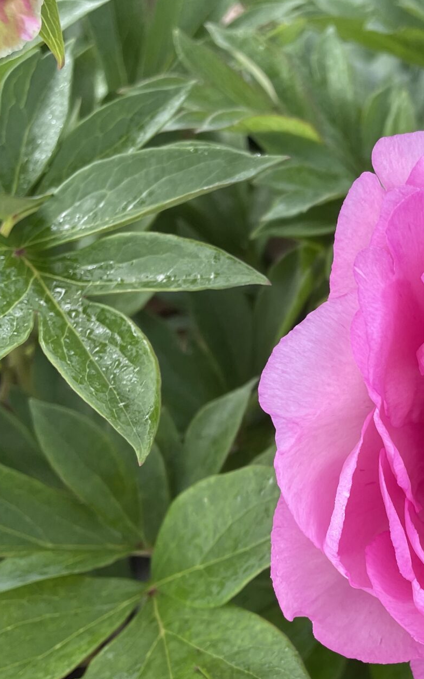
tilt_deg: -47.7
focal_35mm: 56
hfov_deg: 22.3
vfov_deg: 36.0
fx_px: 1036
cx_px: 415
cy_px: 442
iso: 32
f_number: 1.6
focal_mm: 4.2
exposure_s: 1/412
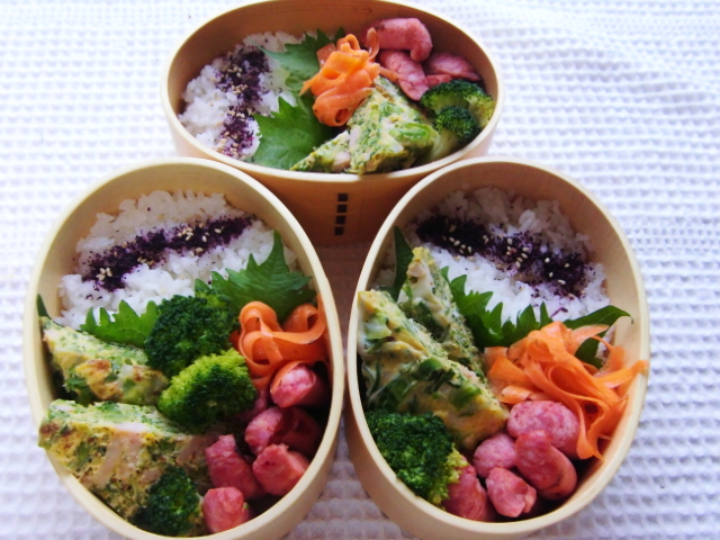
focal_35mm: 33
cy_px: 270
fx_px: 686
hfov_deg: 55.4
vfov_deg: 42.9
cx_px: 360
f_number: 2.7
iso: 400
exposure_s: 1/40
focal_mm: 5.8
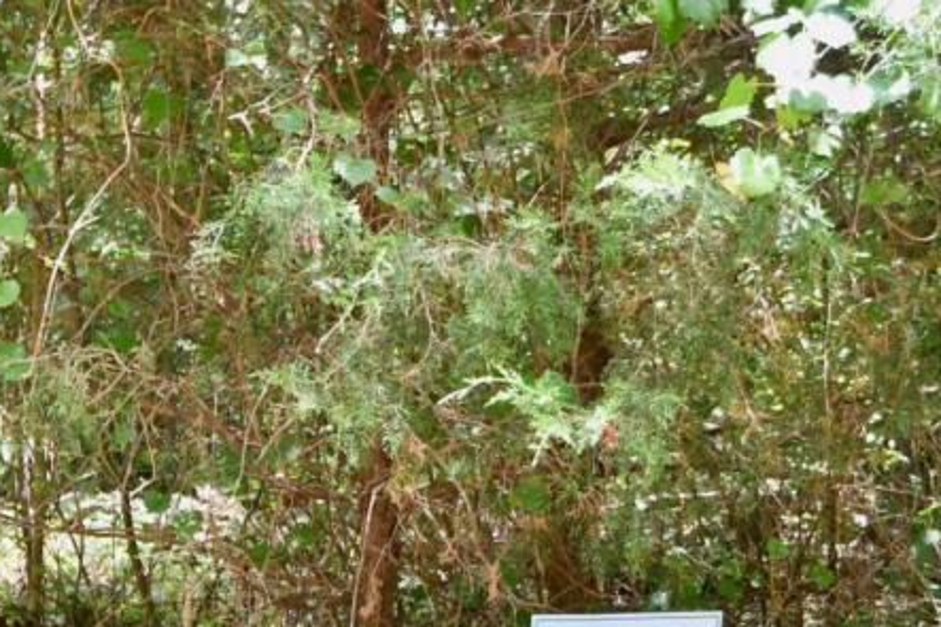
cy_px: 508
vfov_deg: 16.1
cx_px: 635
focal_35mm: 84
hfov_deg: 24.1
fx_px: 2195
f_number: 4.5
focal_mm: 21
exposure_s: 1/200
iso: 800
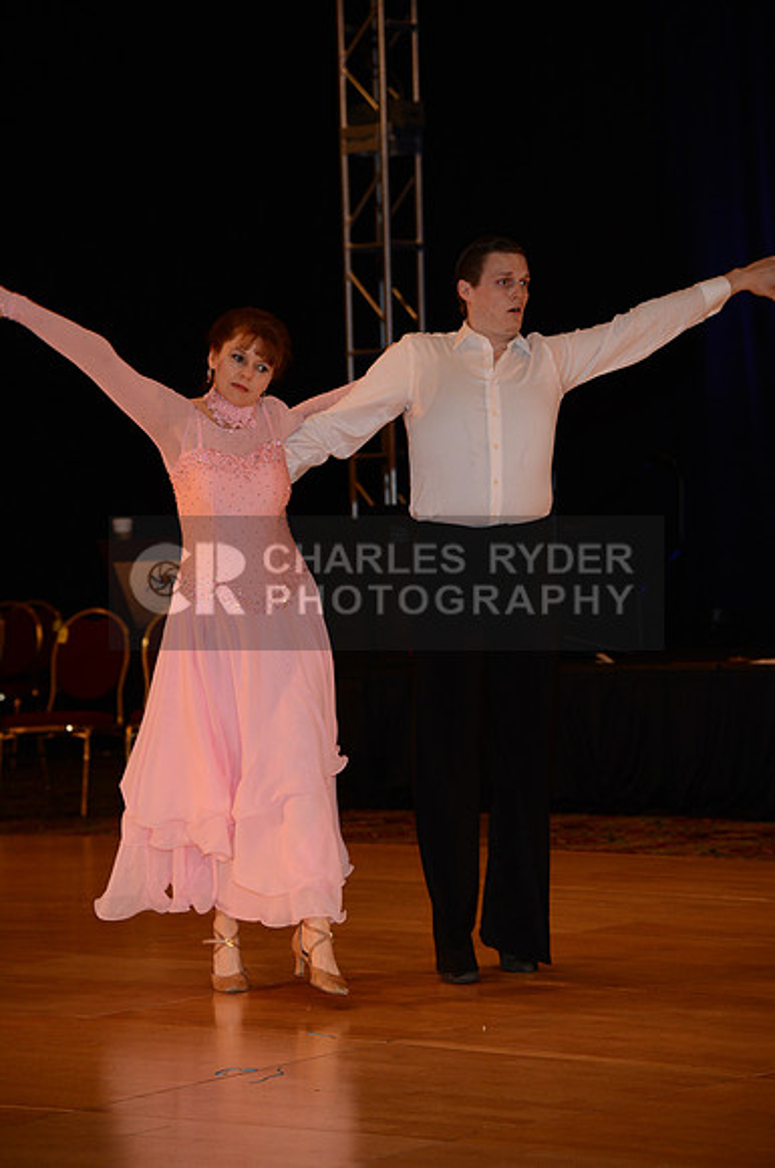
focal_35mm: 120
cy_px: 584
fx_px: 3886
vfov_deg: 17.1
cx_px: 388
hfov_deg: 11.4
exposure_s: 1/200
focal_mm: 120
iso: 2000
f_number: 4.5
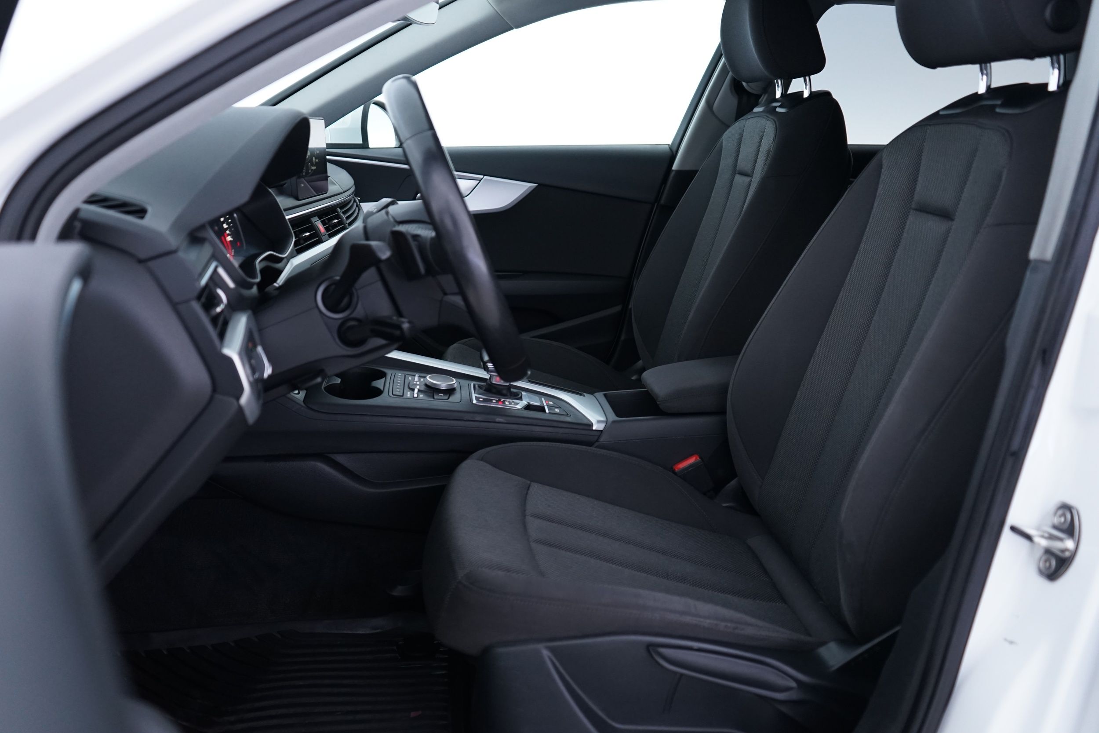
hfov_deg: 61.9
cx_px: 550
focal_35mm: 30
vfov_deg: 43.6
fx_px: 916
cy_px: 366
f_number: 3.5
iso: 1250
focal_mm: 30
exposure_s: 1/20
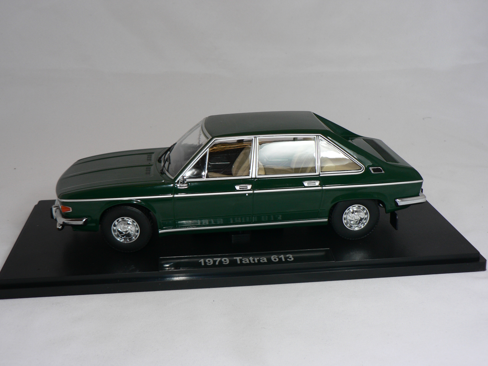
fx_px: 663
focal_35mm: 47
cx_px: 244
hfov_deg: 40.4
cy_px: 183
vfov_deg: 30.9
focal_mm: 7.8
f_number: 2.8
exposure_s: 1/60
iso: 80
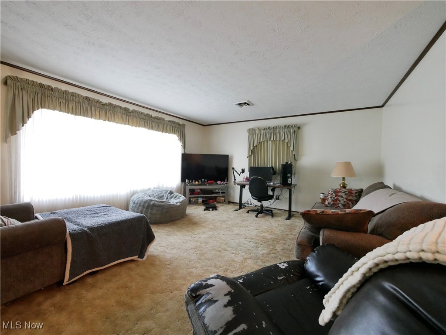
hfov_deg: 102.0
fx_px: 180
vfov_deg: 85.7
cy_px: 168
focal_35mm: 14
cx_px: 223
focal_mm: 7
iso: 2500
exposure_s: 1/60
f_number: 4
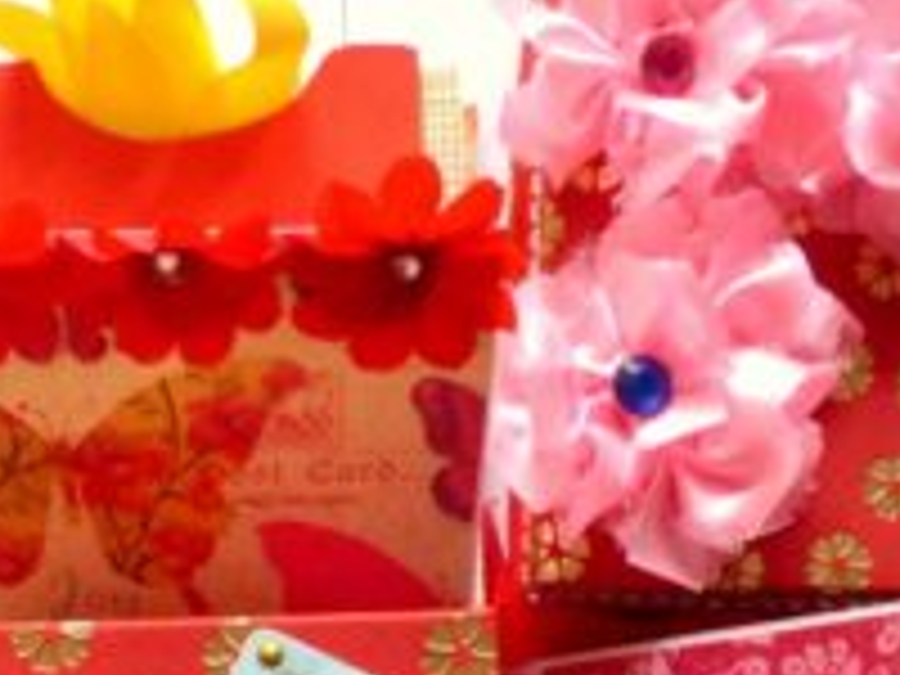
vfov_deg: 18.1
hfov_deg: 25.9
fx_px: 1950
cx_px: 315
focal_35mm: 75
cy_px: 922
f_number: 4
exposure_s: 1/60
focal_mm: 4.5
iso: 200
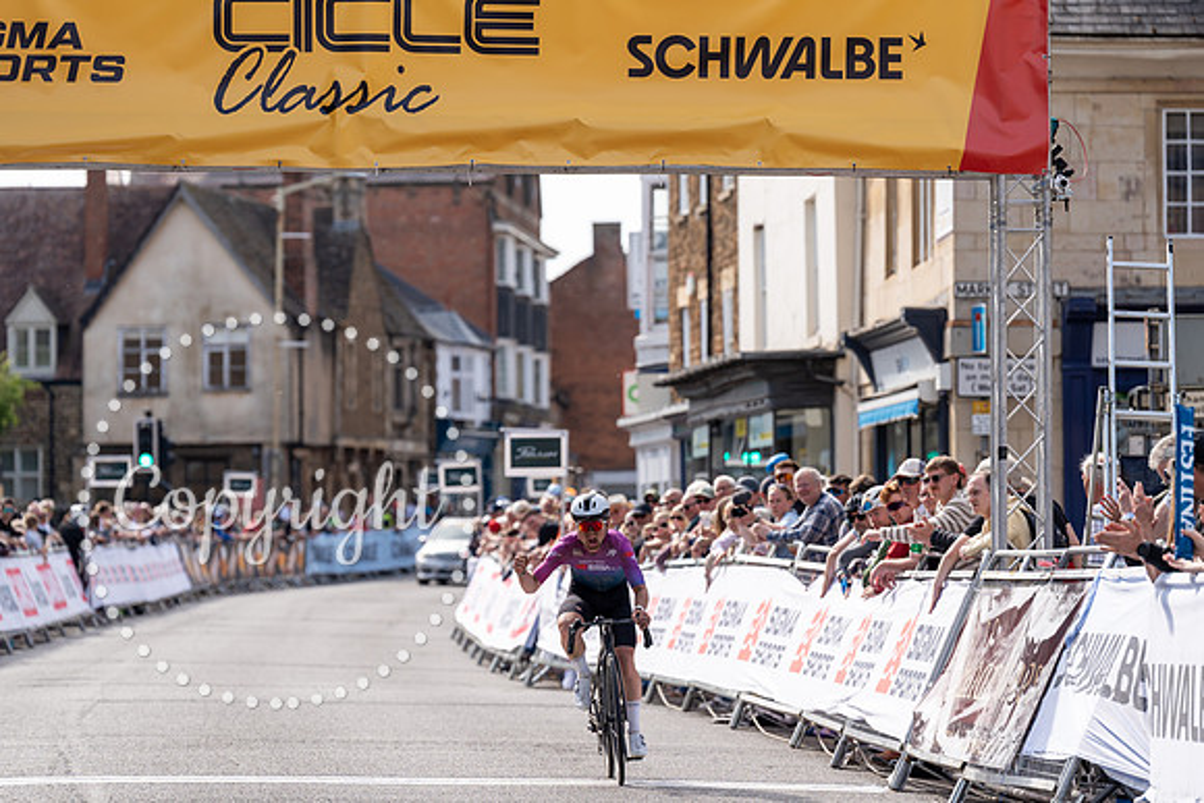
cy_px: 409
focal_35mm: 160
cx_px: 617
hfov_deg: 12.8
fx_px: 5348
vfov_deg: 8.6
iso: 125
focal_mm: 156
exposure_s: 1/1000
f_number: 3.5
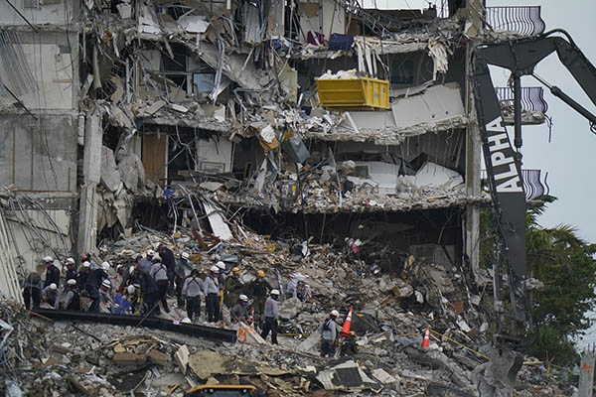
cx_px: 298
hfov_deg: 2.6
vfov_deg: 1.7
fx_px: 13243
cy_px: 198
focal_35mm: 800
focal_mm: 800
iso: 800
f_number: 5.6
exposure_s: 1/1600
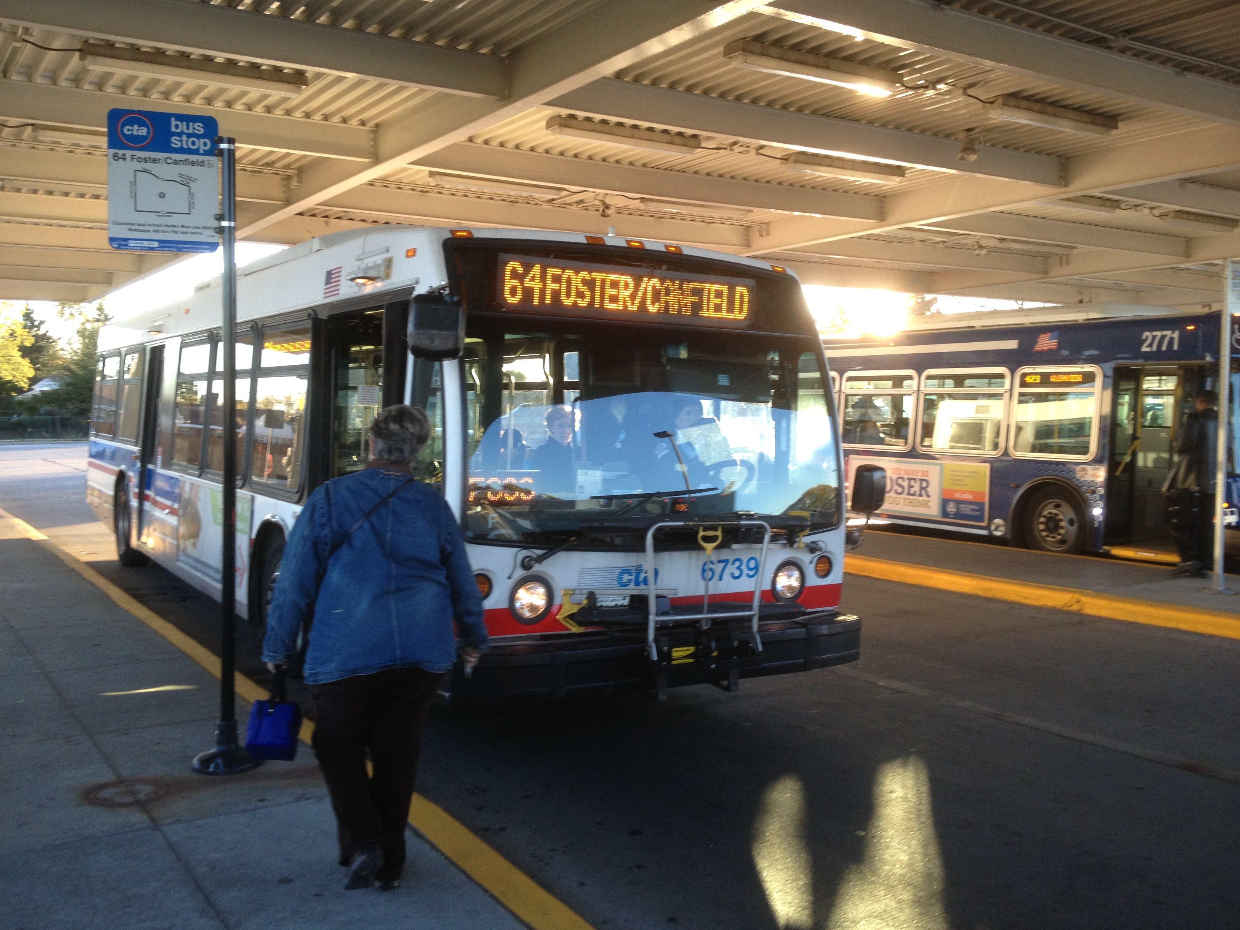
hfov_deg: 52.6
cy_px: 465
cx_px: 620
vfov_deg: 40.7
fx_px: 1254
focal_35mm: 35
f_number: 2.4
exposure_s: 1/120
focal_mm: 4.28
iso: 64
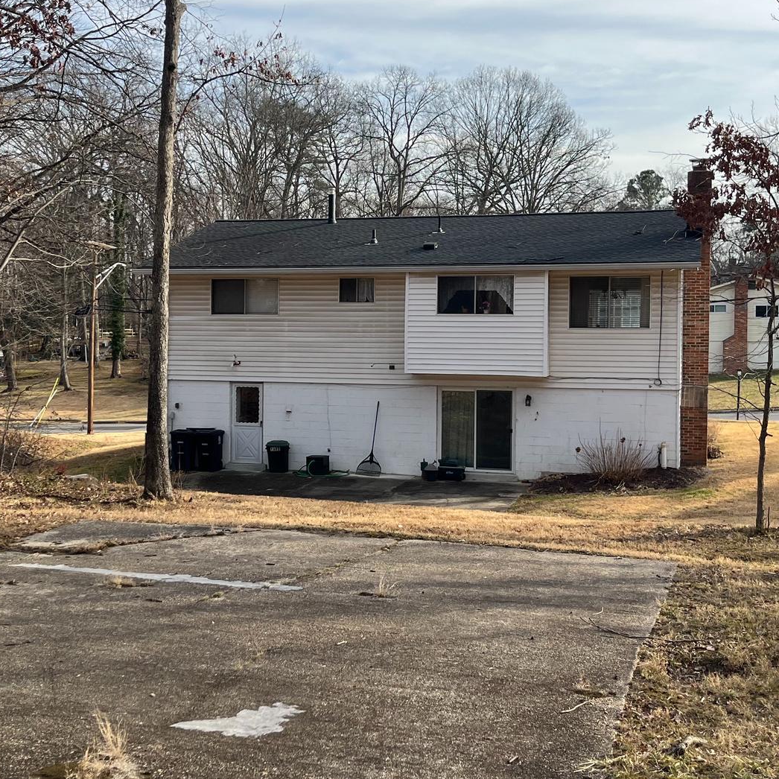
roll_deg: -0.8
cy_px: 349
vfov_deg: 37.5
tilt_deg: -1.8
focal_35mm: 45
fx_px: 1146
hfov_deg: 37.5
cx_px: 375
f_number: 1.6
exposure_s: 1/1923
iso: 50
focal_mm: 5.1
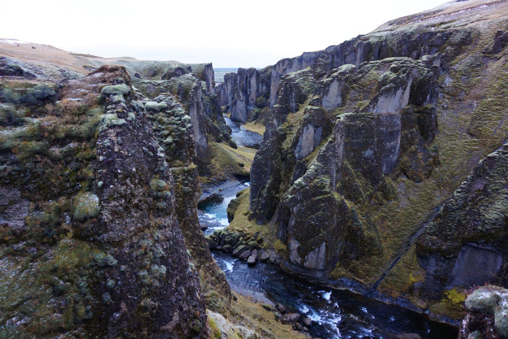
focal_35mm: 24
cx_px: 254
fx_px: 339
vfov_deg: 53.1
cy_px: 170
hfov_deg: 73.8
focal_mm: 16
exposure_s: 1/60
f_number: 4
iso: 800
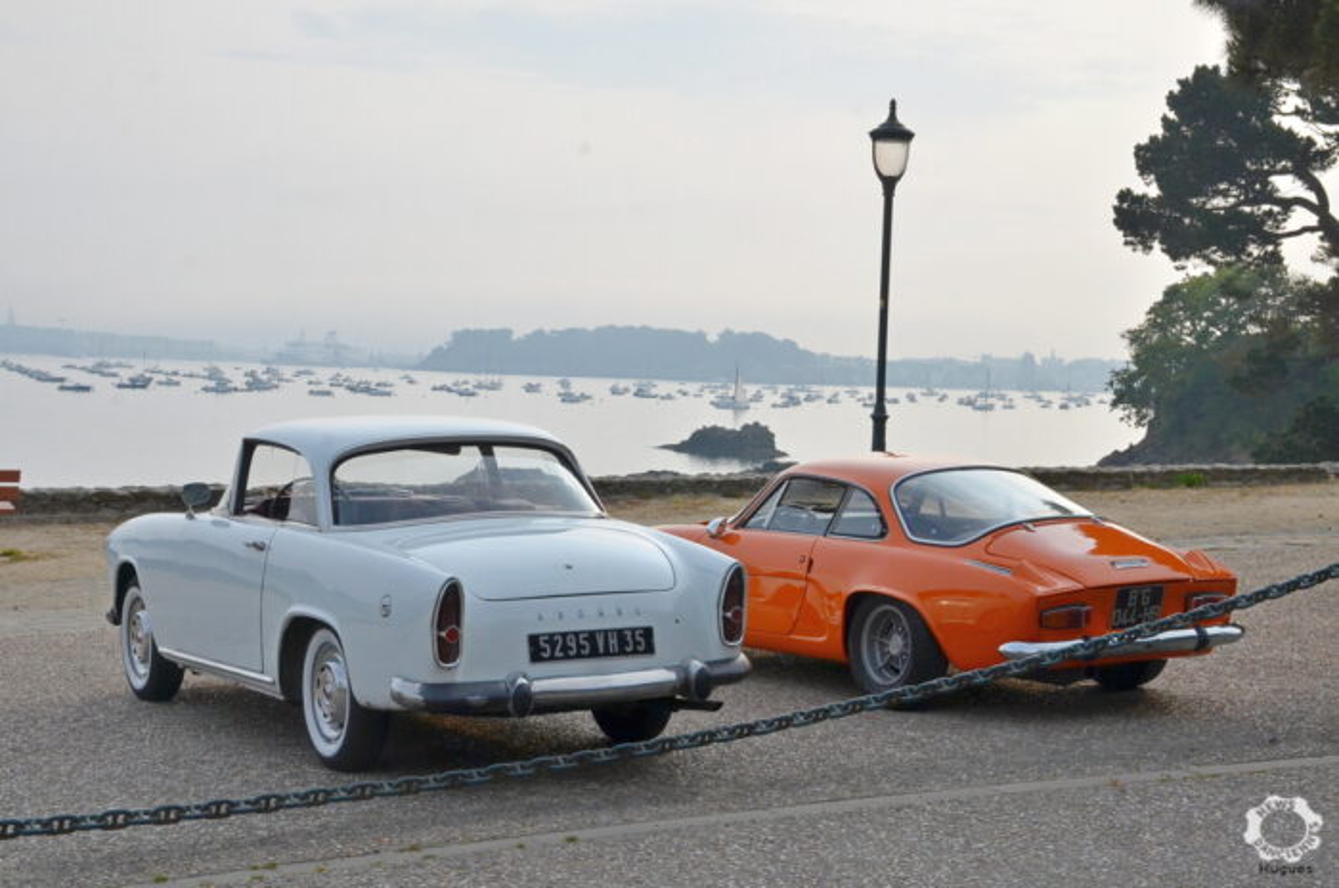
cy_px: 444
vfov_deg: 22.5
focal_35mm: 60
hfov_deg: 33.5
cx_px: 670
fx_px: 2228
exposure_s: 1/1000
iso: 640
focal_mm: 40
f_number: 13
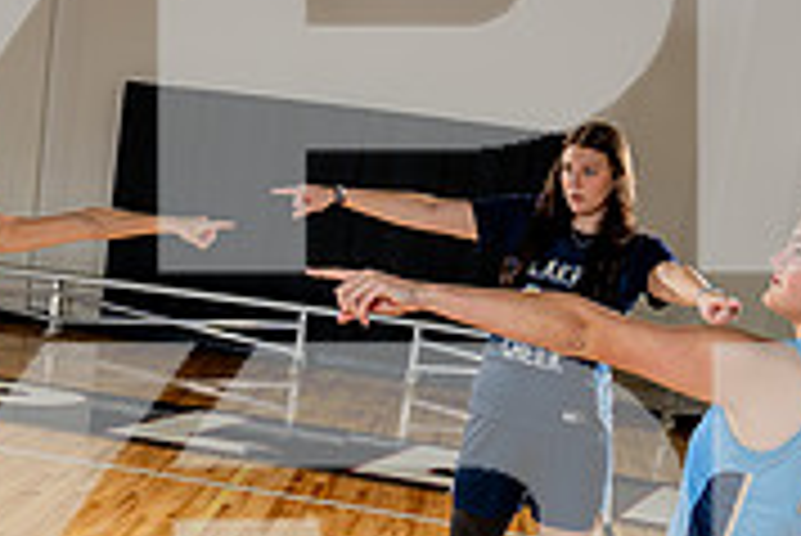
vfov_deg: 20.1
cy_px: 583
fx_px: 1447
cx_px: 86
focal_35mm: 65
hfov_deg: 29.7
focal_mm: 20
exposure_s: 1/60
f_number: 4
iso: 100
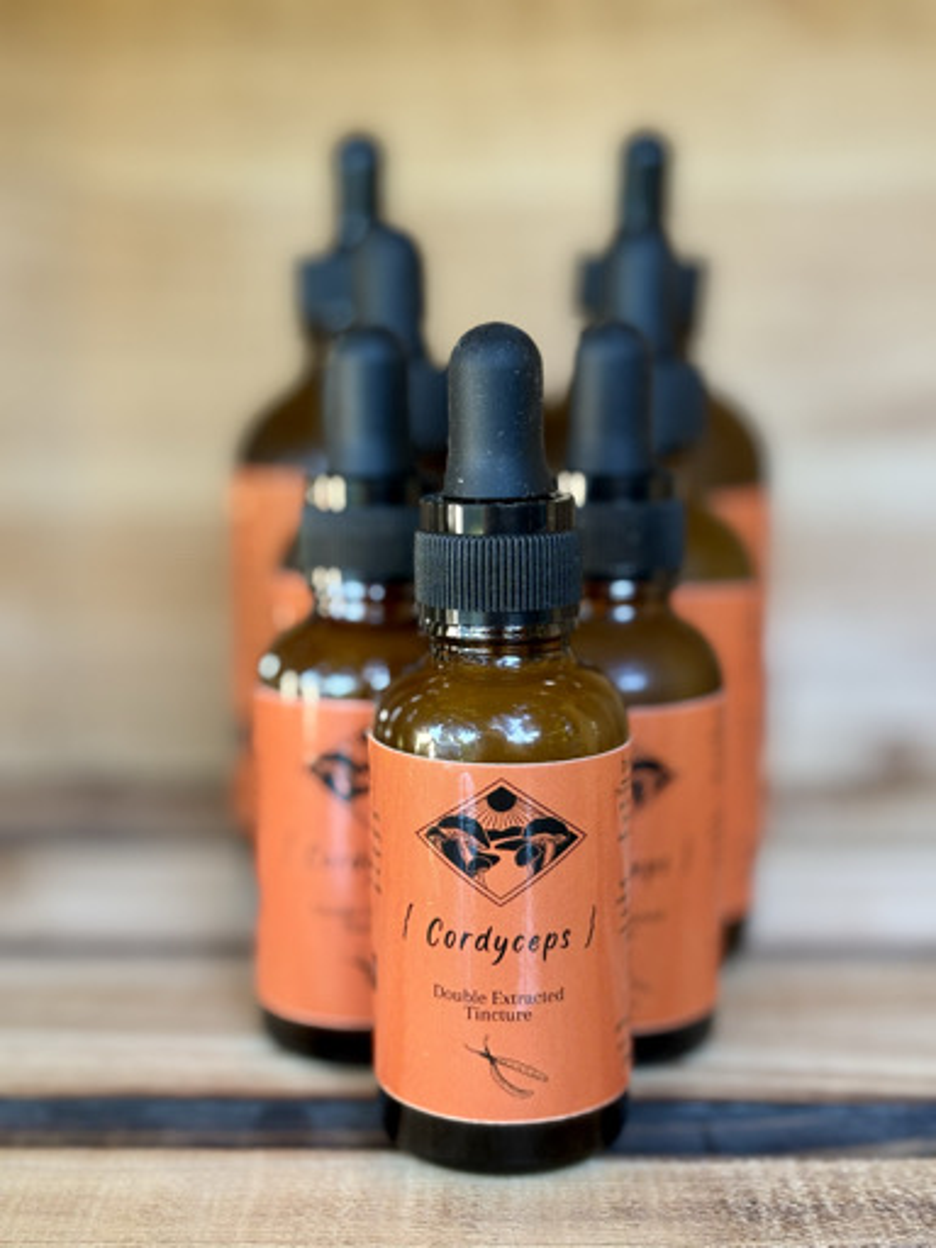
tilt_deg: -7.4
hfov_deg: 28.0
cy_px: 624
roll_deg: +0.2
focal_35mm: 52
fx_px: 1875
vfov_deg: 36.8
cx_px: 468
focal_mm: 5.96
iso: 80
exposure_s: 1/60
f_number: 1.6
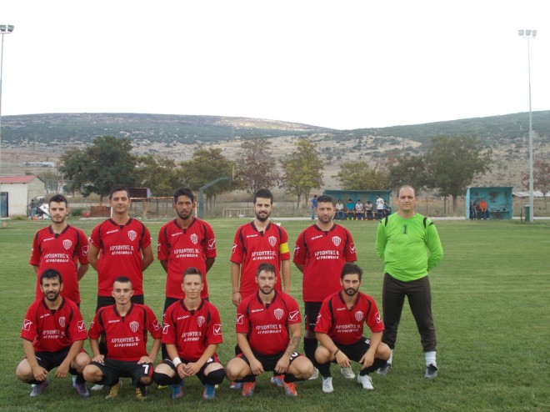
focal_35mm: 44
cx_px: 275
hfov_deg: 43.0
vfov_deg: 32.8
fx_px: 699
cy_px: 206
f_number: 4.2
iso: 80
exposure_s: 1/100
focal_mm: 7.9
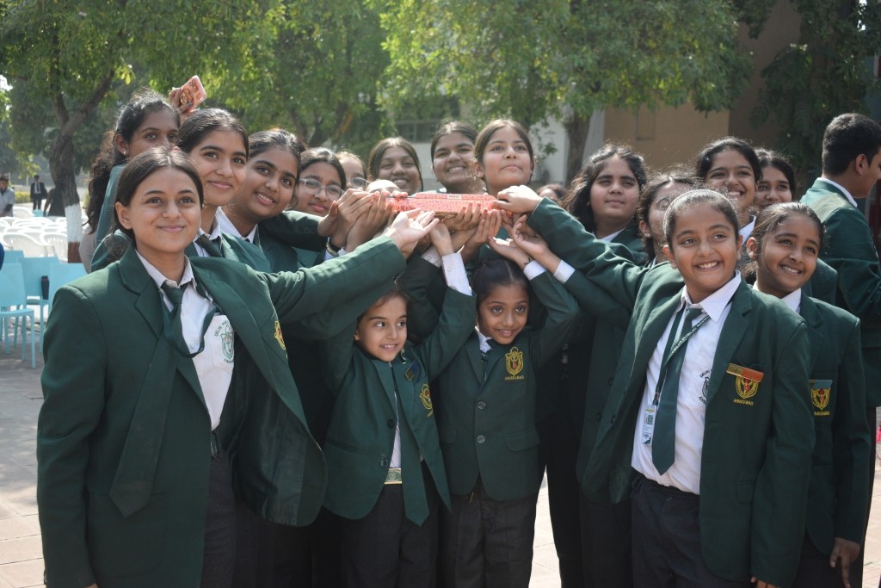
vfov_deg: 29.9
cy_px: 294
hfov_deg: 43.6
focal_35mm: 45
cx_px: 440
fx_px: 1101
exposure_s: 1/1000
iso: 500
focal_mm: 30
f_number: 4.2
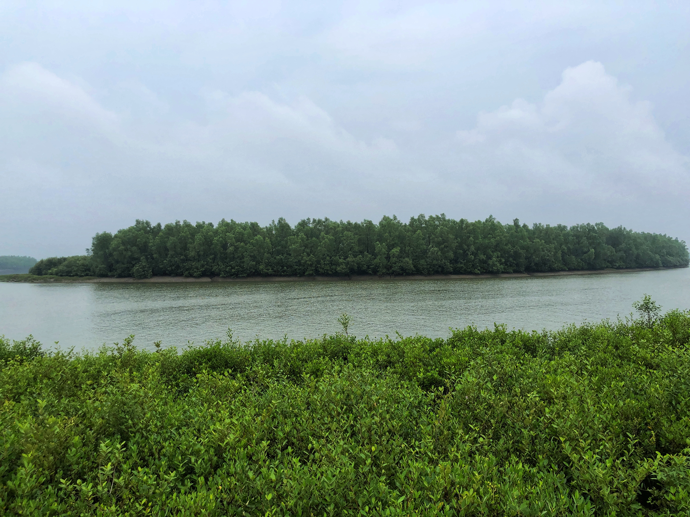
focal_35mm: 28
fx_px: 558
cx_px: 345
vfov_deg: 49.7
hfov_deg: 63.4
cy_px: 258
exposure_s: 1/1919
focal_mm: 4
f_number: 1.8
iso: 20
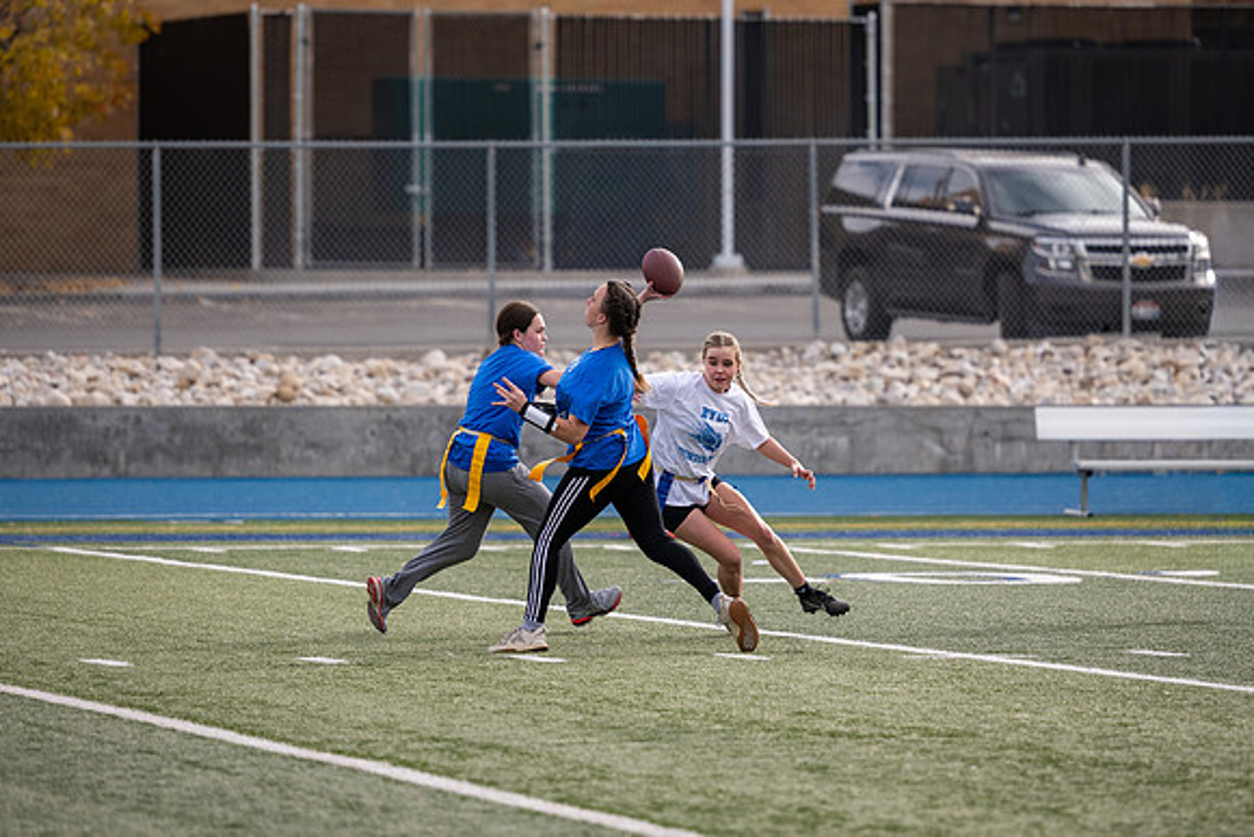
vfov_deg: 6.1
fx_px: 7829
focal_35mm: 225
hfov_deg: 9.2
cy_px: 327
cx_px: 673
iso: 200
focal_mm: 160
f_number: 2.8
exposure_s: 1/2500
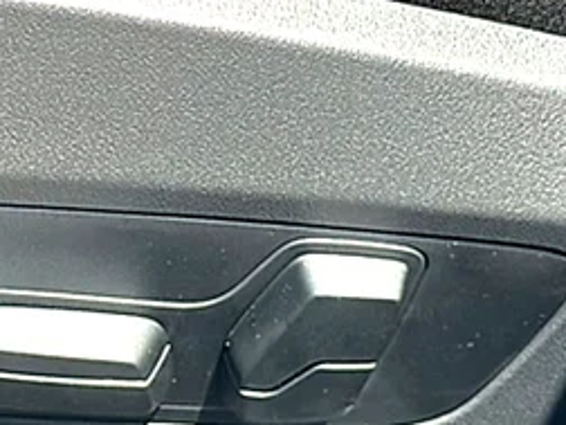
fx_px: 2632
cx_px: -49
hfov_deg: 12.1
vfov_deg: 9.2
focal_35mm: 161
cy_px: 8
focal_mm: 6.86
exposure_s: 1/631
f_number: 1.78
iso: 64
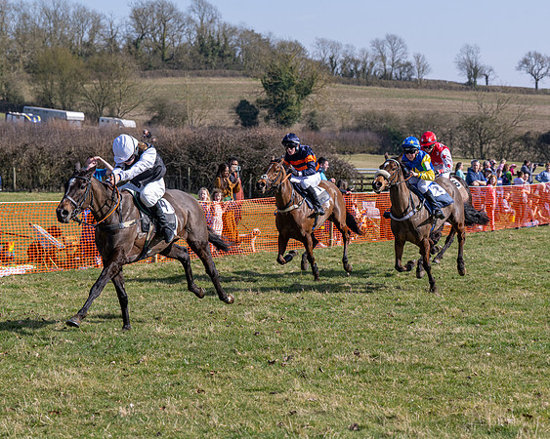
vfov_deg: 12.9
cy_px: 214
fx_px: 1950
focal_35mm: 120
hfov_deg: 16.0
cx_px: 216
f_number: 5
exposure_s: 1/1600
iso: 200
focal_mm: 85
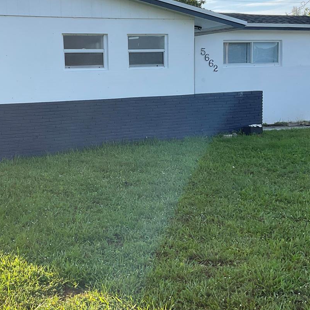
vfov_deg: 33.4
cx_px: 78
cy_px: 145
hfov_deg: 32.8
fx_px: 517
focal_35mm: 51
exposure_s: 1/534
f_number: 1.8
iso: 16
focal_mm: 3
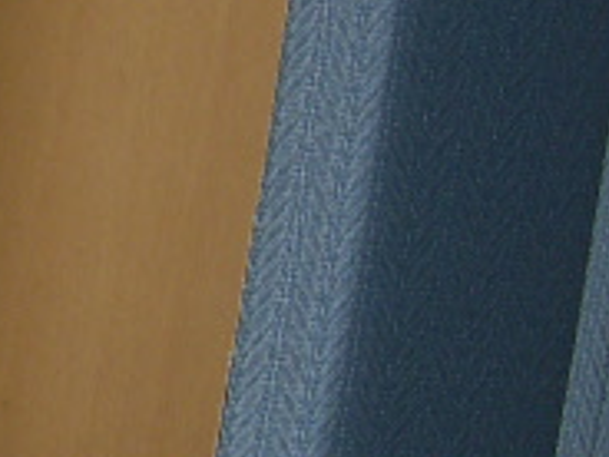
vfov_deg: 6.9
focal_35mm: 212
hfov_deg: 8.7
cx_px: -685
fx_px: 3730
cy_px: 692
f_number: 2.8
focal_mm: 7.9
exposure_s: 1/160
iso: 100
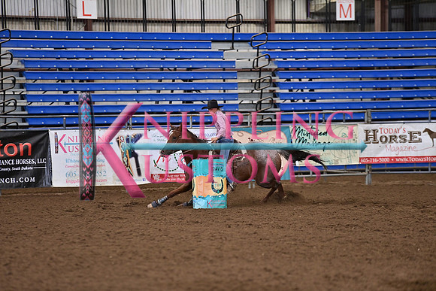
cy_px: 146
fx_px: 2423
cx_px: 218
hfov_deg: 10.3
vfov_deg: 6.9
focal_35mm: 200
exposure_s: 1/250
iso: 1600
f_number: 3.5
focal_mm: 200
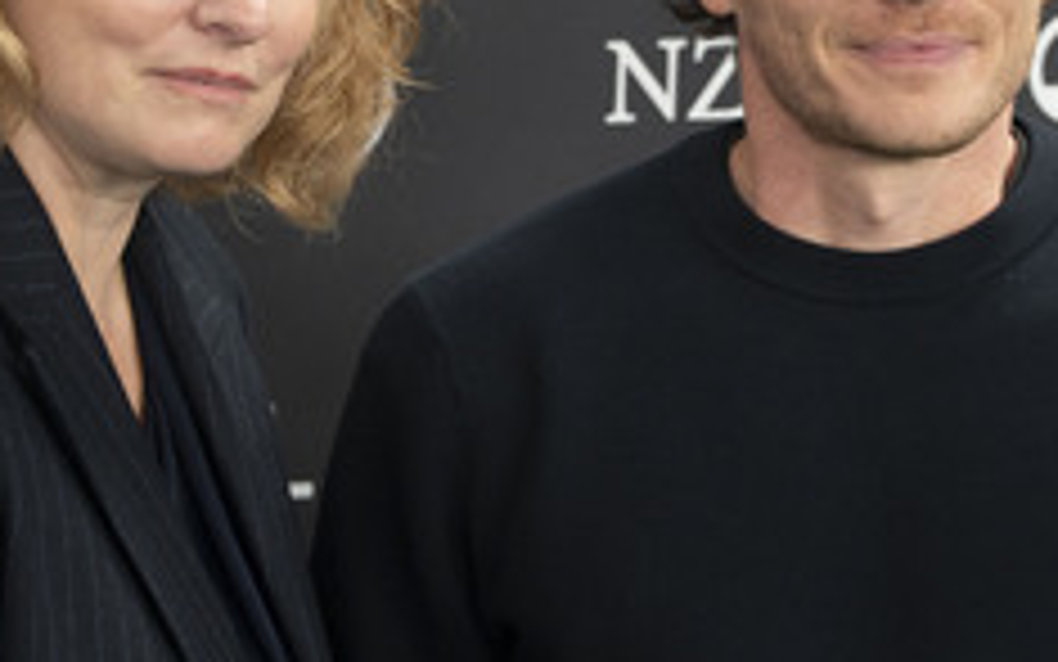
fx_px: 11854
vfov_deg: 3.2
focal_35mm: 411
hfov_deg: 5.1
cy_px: 173
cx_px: 405
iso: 1600
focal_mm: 197
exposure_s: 1/400
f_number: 6.3
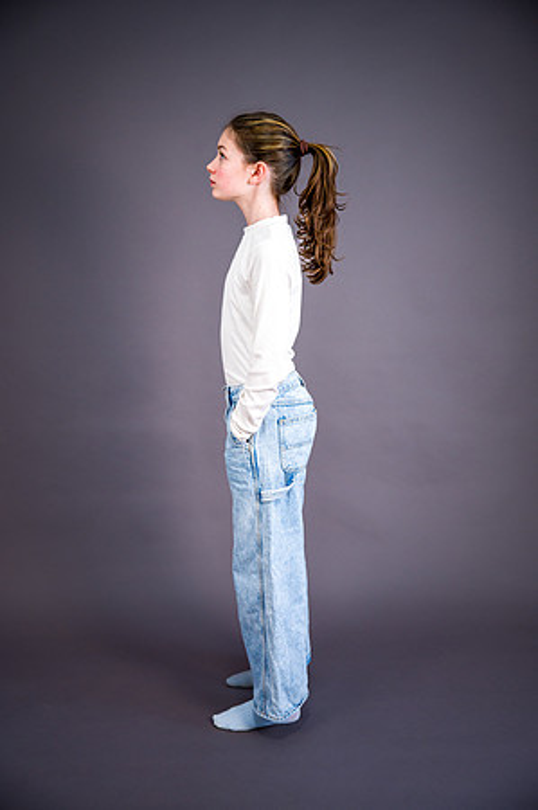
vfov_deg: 48.5
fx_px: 899
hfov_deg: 33.3
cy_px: 405
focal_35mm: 40
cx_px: 269
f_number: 2.8
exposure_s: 1/125
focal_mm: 40
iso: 640
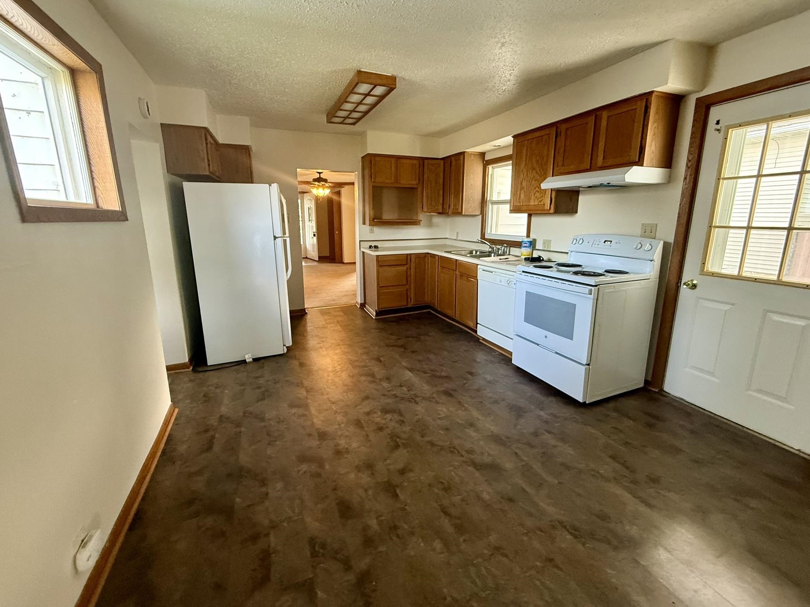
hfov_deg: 98.2
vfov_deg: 81.7
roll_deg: -0.9
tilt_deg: -10.3
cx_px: 411
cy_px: 289
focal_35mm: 15
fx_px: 351
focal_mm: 2.22
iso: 400
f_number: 2.2
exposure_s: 1/60
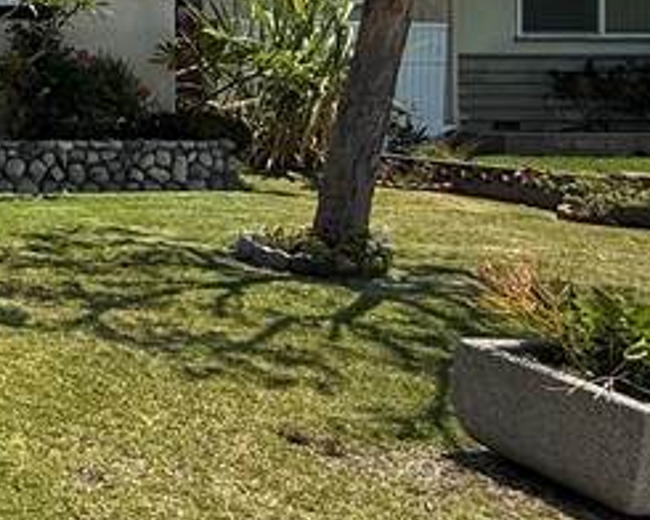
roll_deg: -0.6
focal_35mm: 57
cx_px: -499
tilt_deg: +0.1
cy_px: 53
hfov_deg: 21.9
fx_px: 1097
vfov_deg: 25.8
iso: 50
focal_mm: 2.22
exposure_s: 1/1698
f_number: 2.2
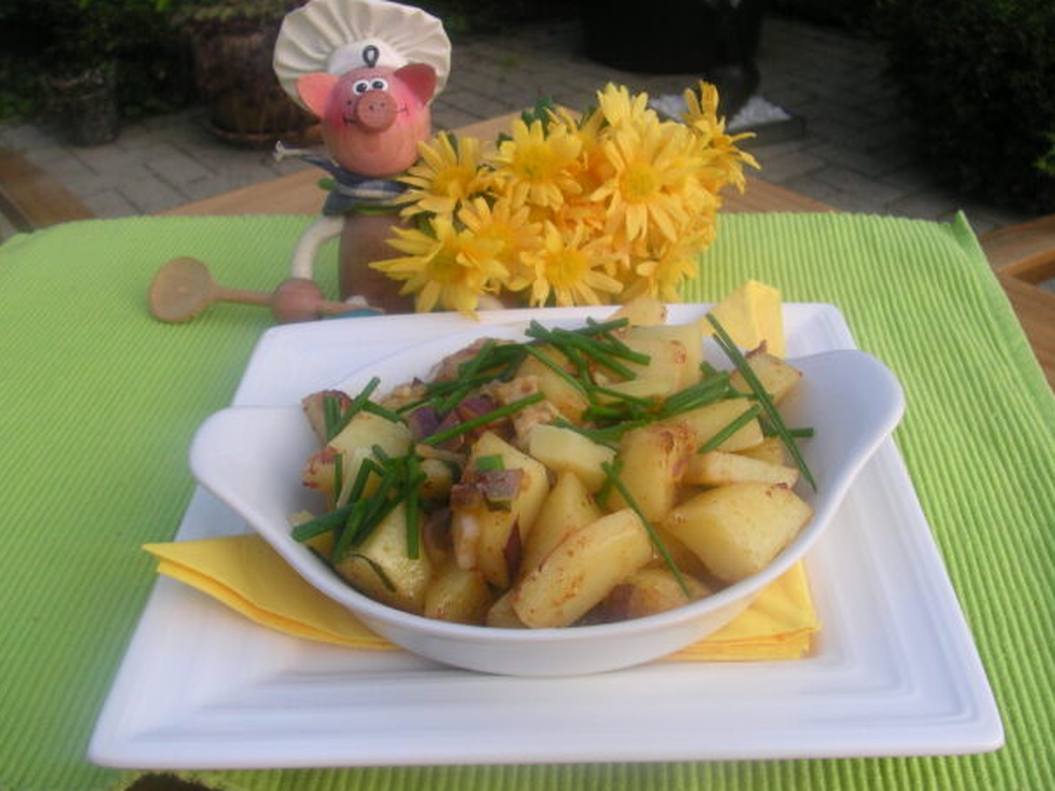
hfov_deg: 47.9
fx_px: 1188
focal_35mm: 39
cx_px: 549
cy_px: 405
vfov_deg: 36.8
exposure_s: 1/286
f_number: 2.7
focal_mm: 5.6
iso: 100
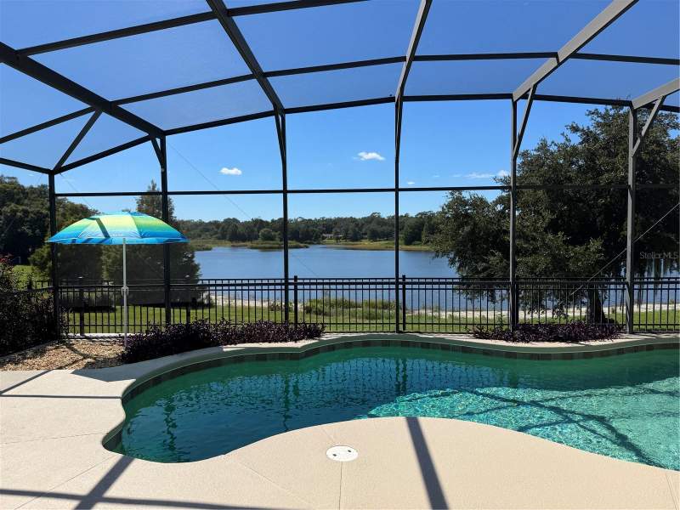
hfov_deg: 71.6
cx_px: 340
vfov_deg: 56.8
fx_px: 471
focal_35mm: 24
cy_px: 255
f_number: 1.78
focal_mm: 6.76
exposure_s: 1/3597
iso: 80
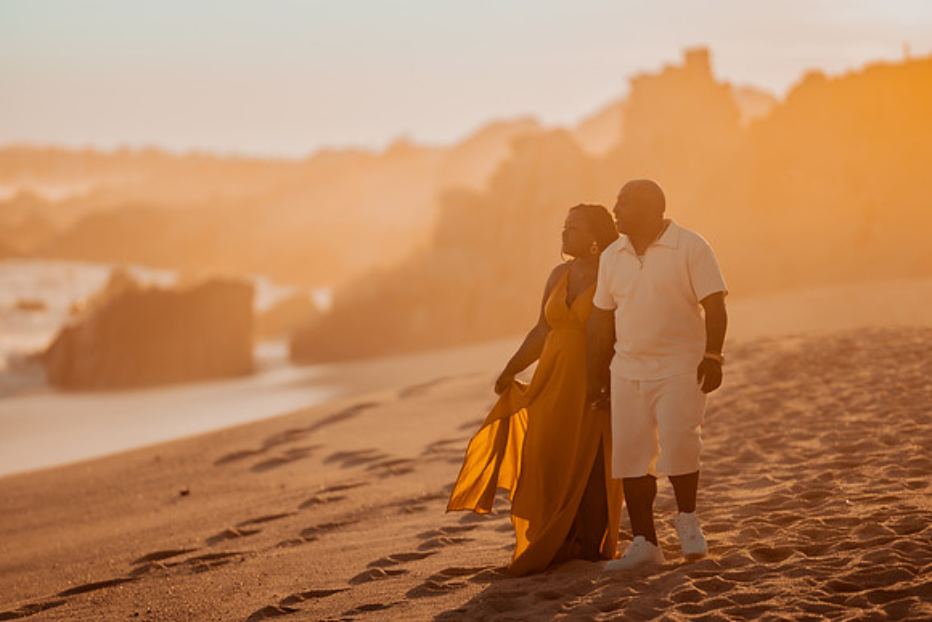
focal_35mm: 135
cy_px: 311
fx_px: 3496
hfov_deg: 15.2
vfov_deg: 10.2
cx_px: 466
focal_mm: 135
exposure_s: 1/8000
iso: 100
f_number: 1.8
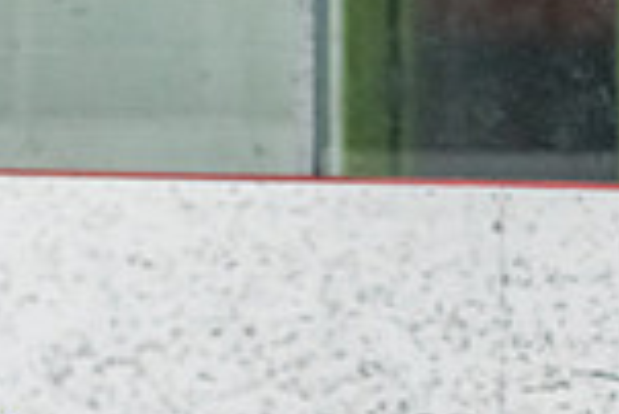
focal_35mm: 491
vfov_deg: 2.8
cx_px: 713
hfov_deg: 4.2
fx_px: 8450
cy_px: 543
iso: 3200
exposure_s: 1/800
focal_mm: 102
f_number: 2.8
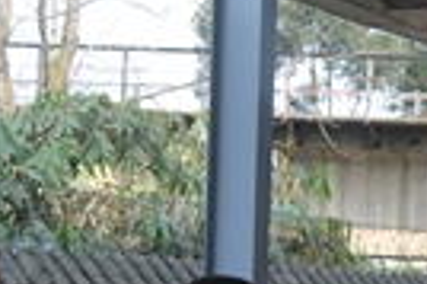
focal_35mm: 157
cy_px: 353
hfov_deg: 12.1
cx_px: 758
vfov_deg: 8.6
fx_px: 1860
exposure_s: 1/160
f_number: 6.3
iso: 200
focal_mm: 28
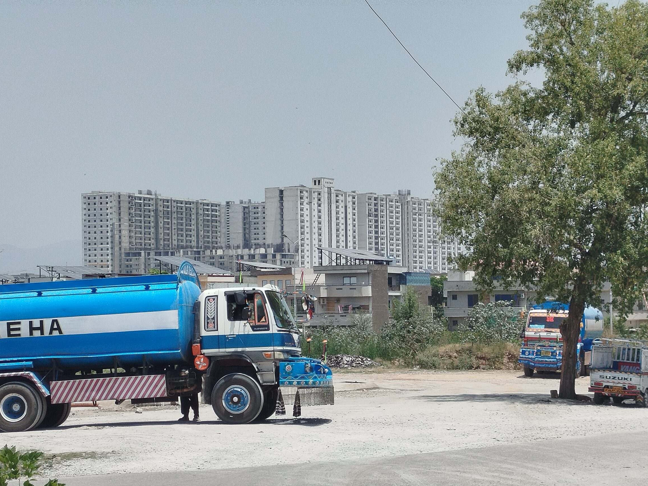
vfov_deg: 48.2
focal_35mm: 29
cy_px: 266
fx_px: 543
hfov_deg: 61.7
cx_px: 333
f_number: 1.7
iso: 50
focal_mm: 5.31
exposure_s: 1/977
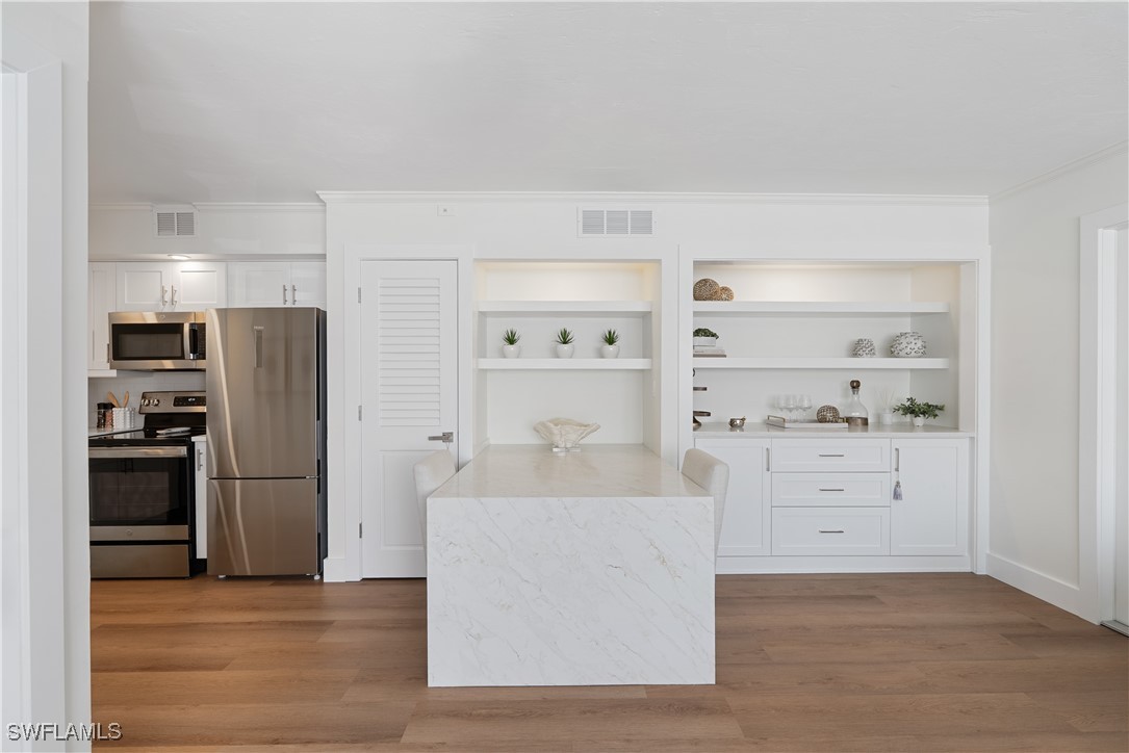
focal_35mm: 16
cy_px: 376
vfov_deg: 73.8
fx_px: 502
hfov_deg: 96.7
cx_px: 564
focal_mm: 16
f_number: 9
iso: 100
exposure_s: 1/2.5
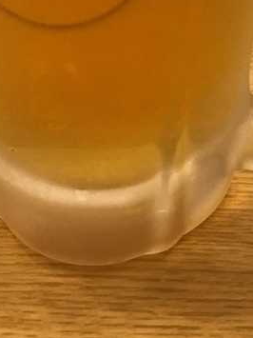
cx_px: 142
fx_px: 956
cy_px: -61
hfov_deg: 15.1
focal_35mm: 98
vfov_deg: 19.0
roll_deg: -1.1
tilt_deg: -35.8
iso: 40
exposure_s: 1/30
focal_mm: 4.15
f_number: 2.2
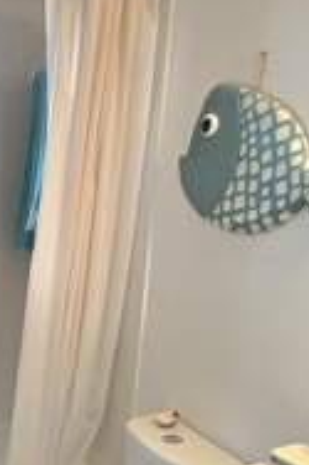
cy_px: 448
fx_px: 593
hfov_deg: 26.7
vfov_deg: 38.7
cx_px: -37
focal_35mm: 46
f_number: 2.2
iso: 80
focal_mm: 2.2
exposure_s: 1/120
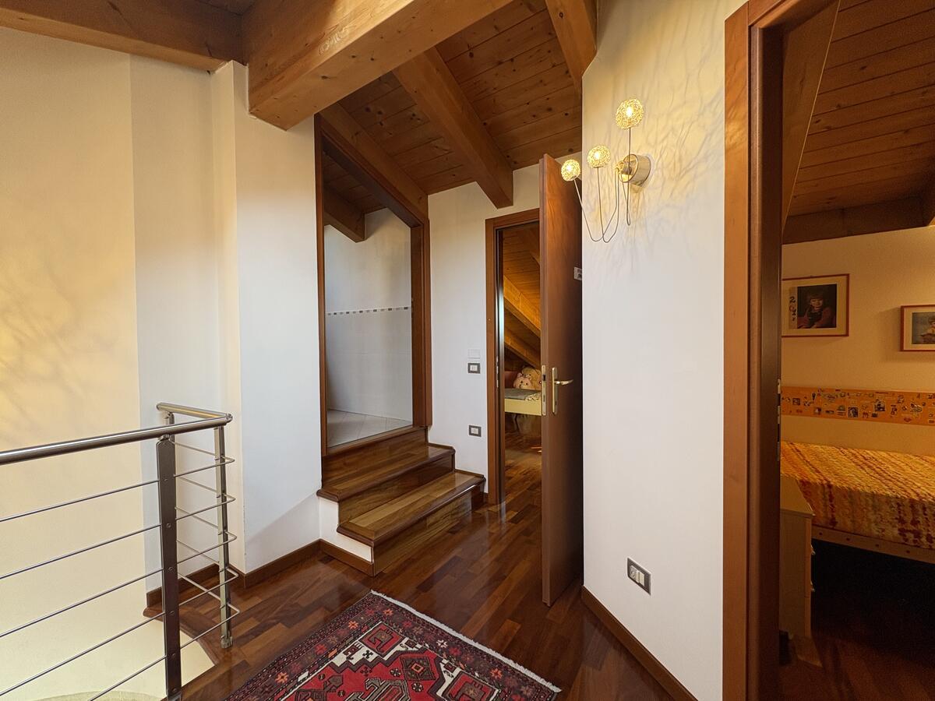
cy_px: 350
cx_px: 468
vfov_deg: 85.7
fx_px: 378
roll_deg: +1.0
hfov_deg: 102.1
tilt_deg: -0.4
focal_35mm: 14
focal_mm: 2.22
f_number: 2.2
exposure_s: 1/50
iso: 125
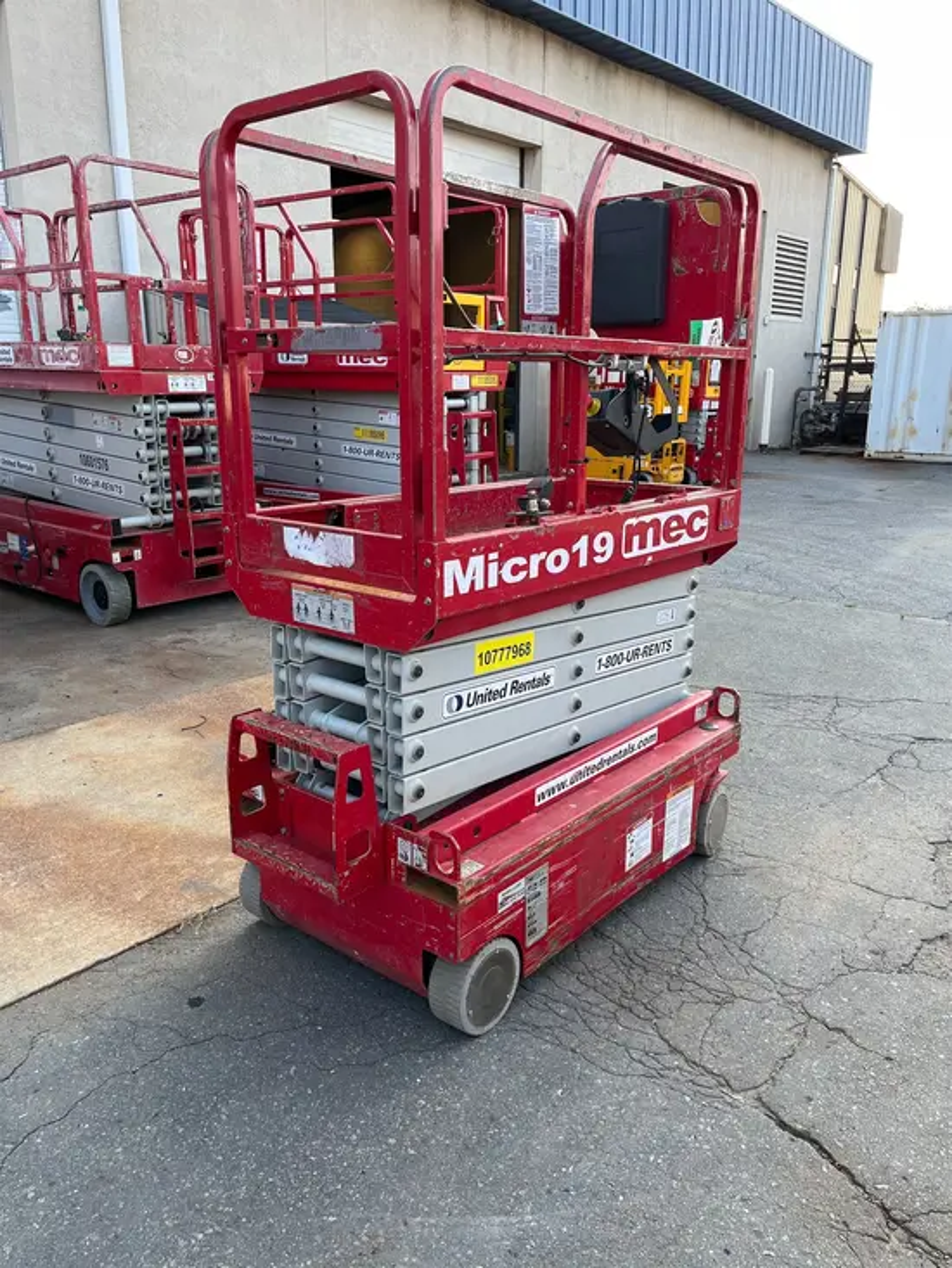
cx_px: 476
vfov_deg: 67.3
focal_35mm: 26
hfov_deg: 53.1
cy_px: 634
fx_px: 953
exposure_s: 1/351
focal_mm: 5.1
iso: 50
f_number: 1.6
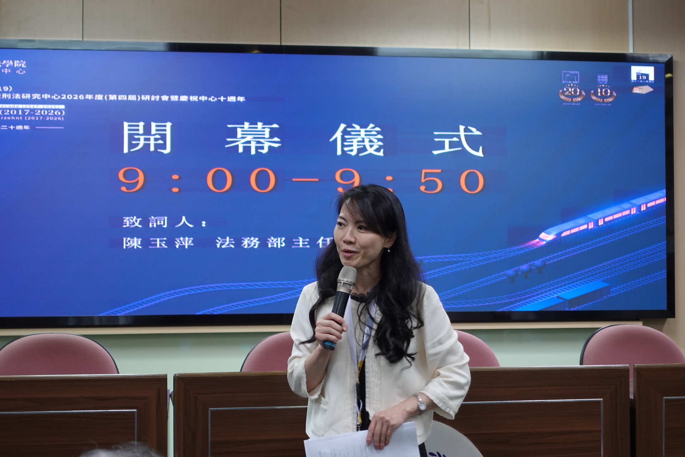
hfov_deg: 28.8
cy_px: 228
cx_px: 342
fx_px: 1332
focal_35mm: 70
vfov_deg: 19.5
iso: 500
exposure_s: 1/80
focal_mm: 25.7
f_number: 2.8
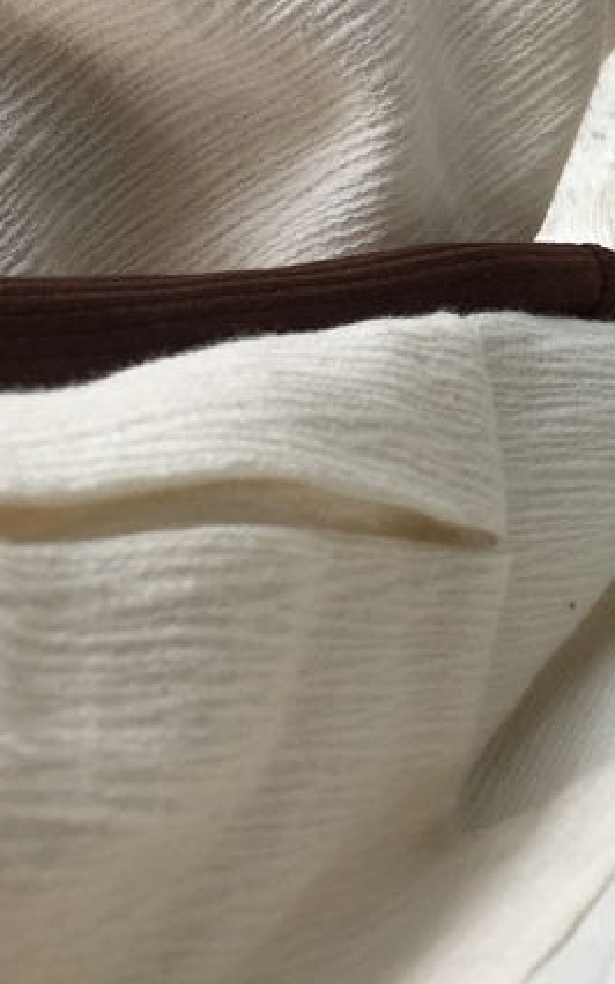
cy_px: 331
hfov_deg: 15.9
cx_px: 832
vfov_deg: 26.7
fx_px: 2066
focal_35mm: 77
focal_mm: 4.15
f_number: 2.2
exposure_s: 1/386
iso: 25
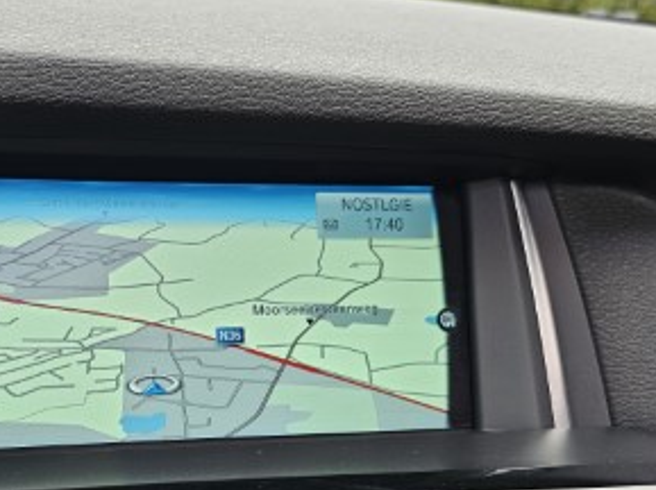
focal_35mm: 51
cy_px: 358
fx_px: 965
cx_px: 170
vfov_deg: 28.1
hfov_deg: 36.7
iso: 64
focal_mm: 6.3
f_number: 1.7
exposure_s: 1/180
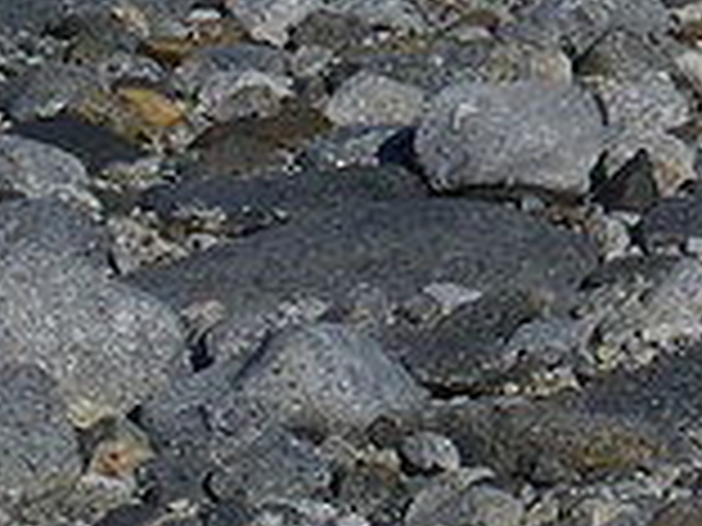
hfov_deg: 1.3
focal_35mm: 1483
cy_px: 384
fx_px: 30075
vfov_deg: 1.0
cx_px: 1184
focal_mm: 49.2
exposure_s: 1/1000
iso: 80
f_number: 5.6
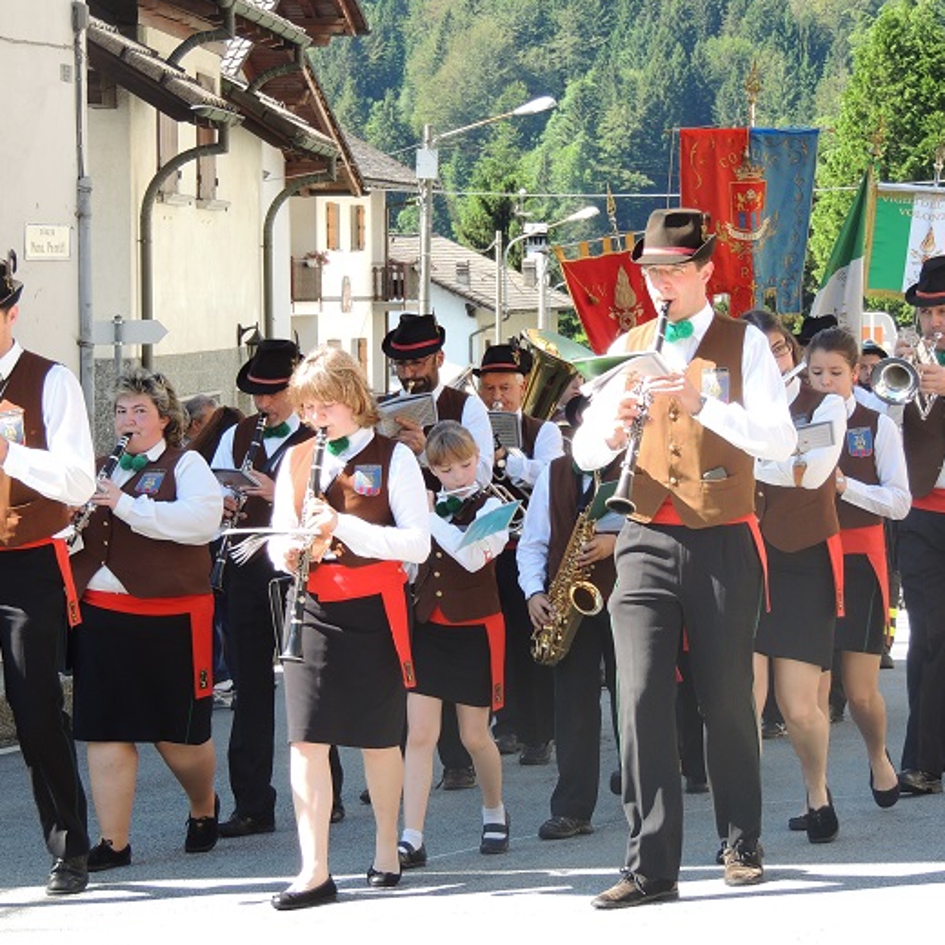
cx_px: 433
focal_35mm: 125
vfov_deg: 14.0
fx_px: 3861
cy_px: 475
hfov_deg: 14.0
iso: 100
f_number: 4.2
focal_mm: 18.7
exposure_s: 1/125
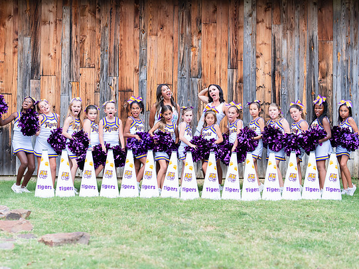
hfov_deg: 31.2
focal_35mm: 62
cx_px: 172
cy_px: 146
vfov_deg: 23.7
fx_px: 643
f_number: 1.6
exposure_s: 1/640
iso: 800
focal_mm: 50
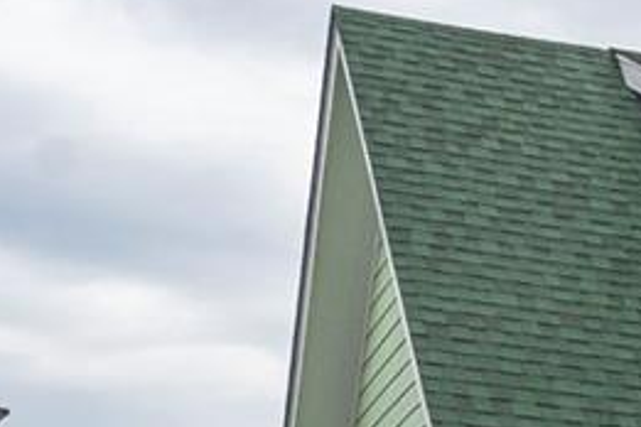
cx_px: 1169
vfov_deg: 12.2
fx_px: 1887
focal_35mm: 106
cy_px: 664
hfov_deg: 16.1
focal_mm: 27
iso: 320
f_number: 7.1
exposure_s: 1/1000
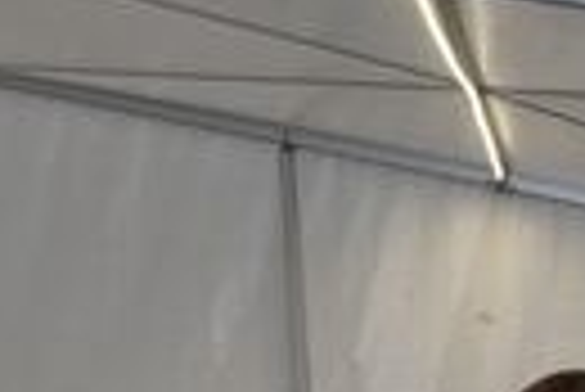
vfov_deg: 11.8
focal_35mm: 112
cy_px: 577
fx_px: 1822
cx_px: -171
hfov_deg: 17.2
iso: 800
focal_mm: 18
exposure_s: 1/125
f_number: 5.6
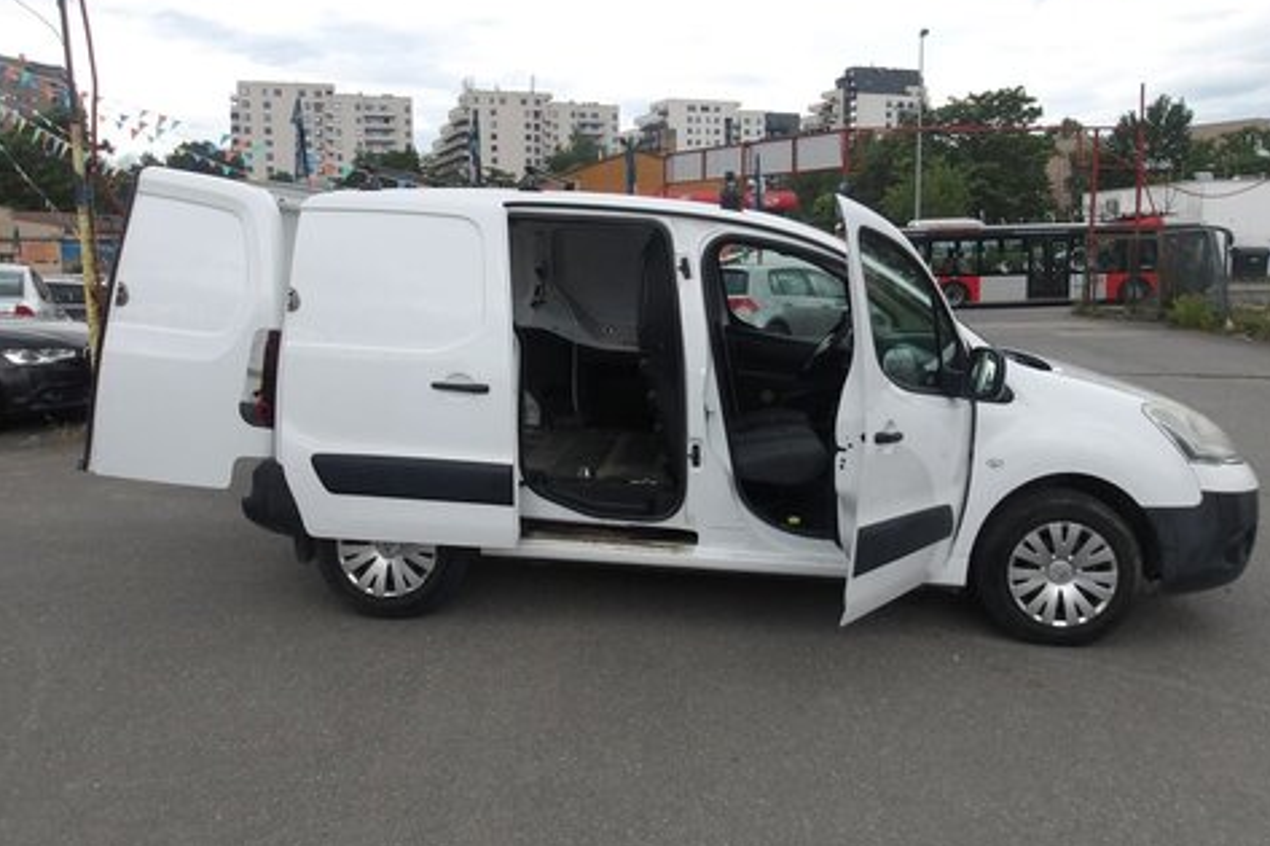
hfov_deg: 63.7
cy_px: 365
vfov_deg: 44.8
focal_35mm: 29
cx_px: 652
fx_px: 1023
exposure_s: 1/580
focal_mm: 4.9
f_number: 3
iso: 100
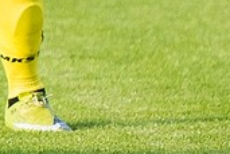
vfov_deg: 2.0
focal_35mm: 678
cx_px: -347
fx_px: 4331
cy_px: -218
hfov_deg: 3.0
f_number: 2.8
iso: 400
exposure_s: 1/1600
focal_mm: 116
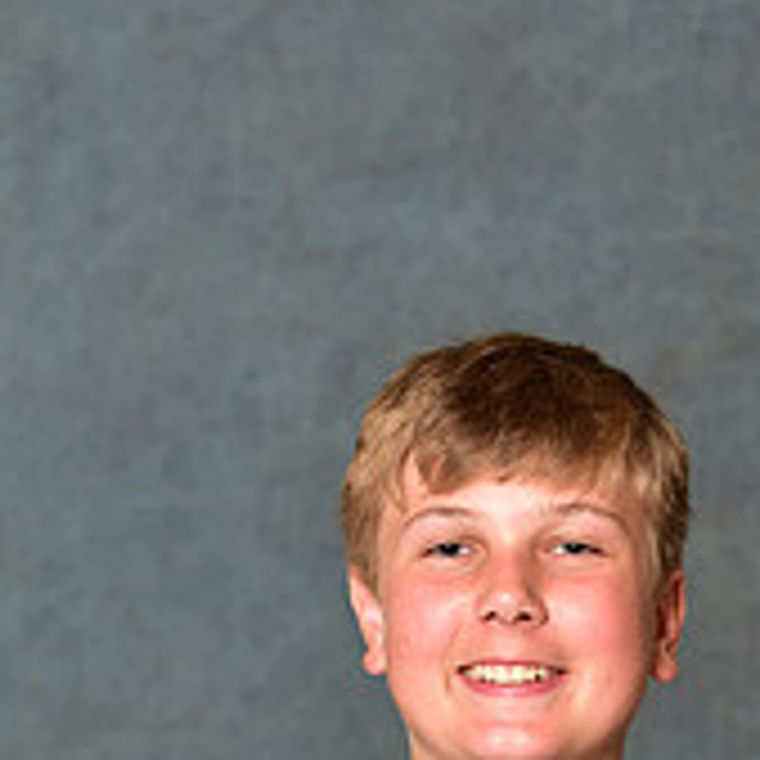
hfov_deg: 6.5
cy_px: 1070
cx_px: 456
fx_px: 6657
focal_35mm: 268
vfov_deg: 6.5
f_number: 4.5
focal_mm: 92
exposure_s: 1/200
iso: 320
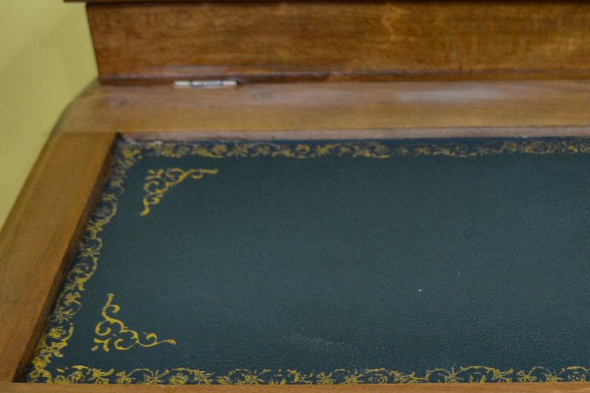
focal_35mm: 70
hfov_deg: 28.5
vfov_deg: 19.4
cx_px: 433
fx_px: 1147
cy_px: 234
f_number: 3.8
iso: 1100
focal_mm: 22
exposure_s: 1/60
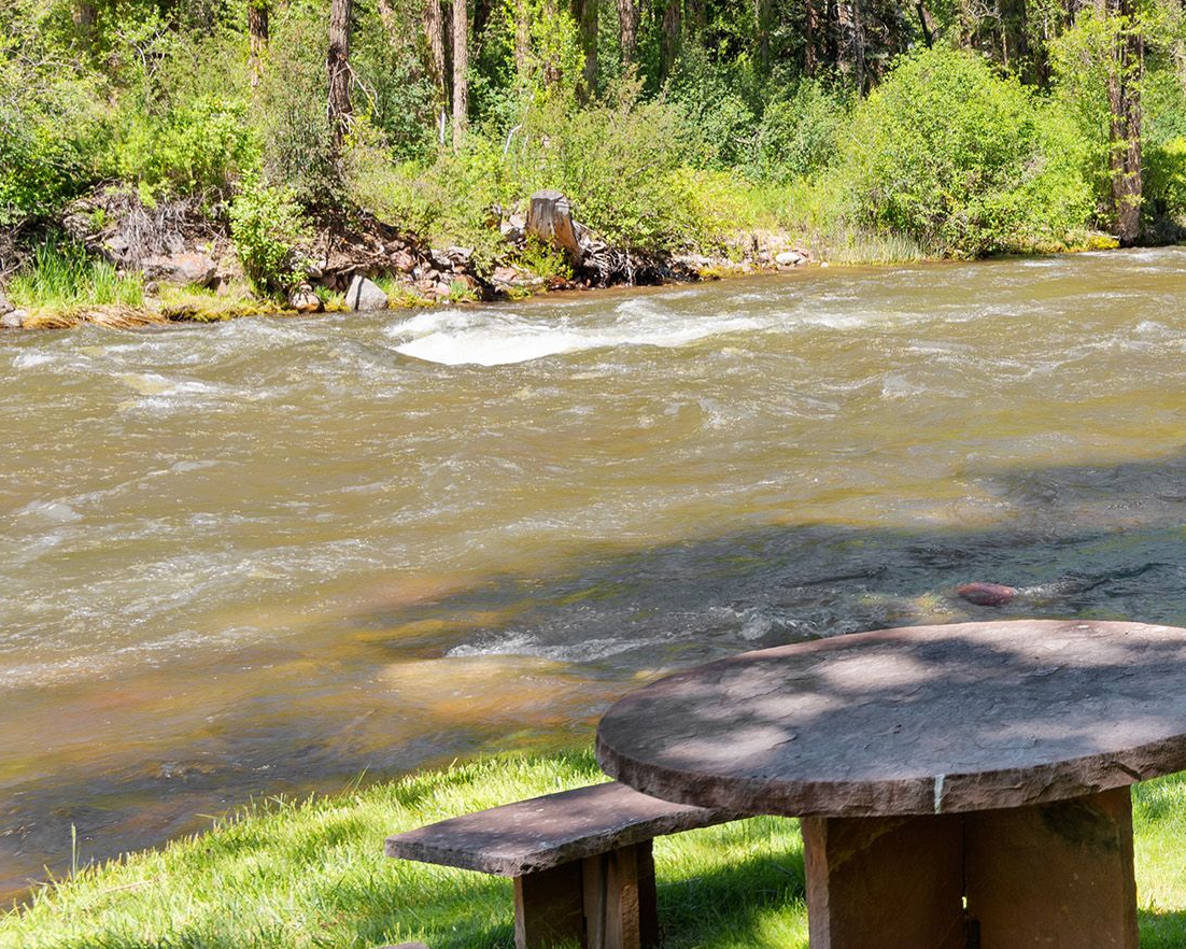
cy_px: 343
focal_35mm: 69
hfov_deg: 25.2
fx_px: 2422
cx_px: 1369
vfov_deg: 22.1
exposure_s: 1/15
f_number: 7.1
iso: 100
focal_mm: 30
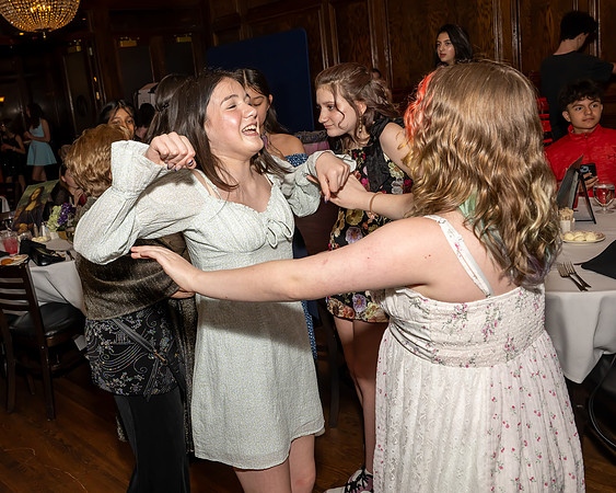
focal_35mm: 35
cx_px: 205
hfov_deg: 50.5
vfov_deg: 42.1
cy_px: 219
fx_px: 639
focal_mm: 28
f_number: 8
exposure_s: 1/250
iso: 500
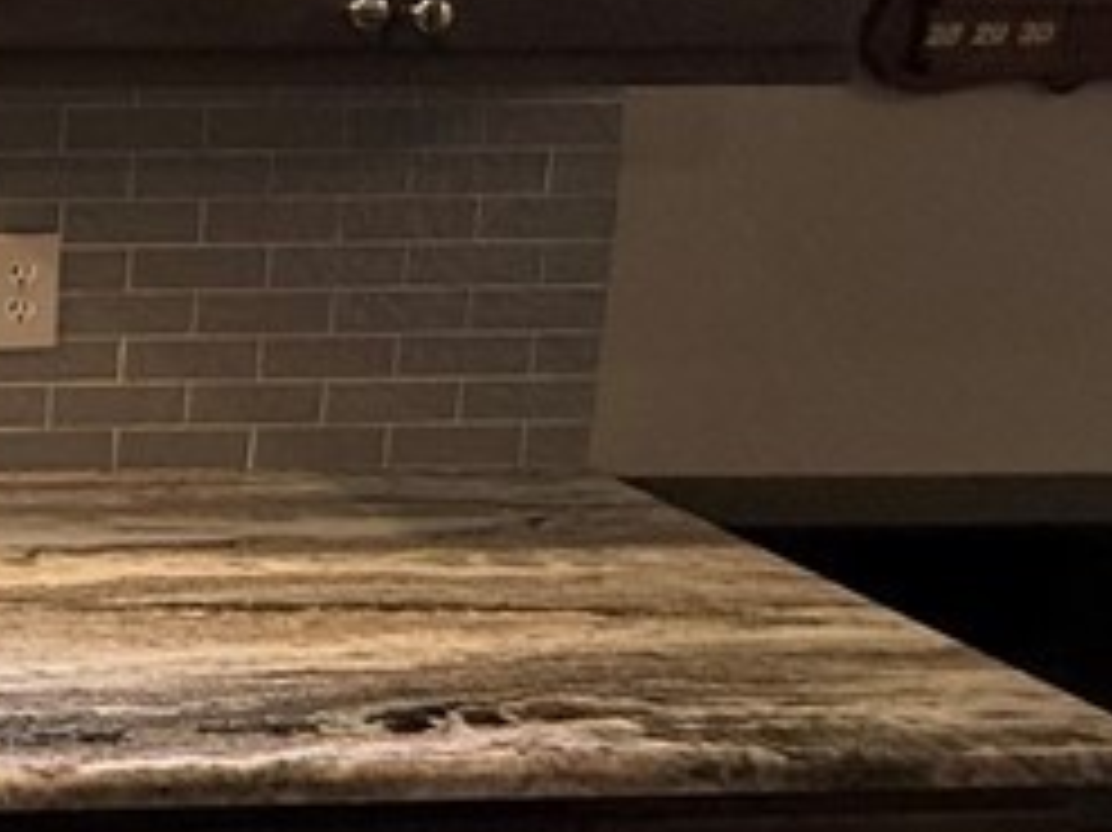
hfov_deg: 25.1
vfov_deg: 24.9
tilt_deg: -10.1
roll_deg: -0.4
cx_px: -572
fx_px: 1862
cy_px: 216
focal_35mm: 58
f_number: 2.2
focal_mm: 2.22
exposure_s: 1/120
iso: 160
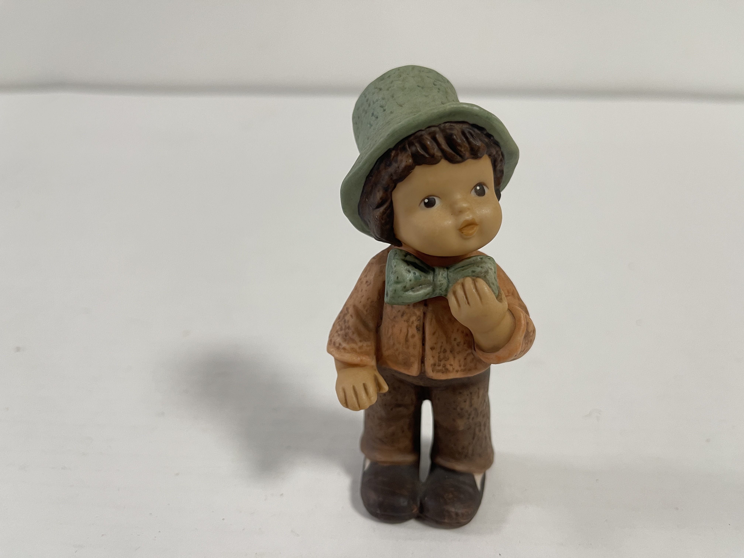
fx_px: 537
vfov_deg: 54.9
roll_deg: -1.6
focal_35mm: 25
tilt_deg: -24.0
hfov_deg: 69.4
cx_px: 372
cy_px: 279
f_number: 1.6
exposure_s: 1/50
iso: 80
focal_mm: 5.1
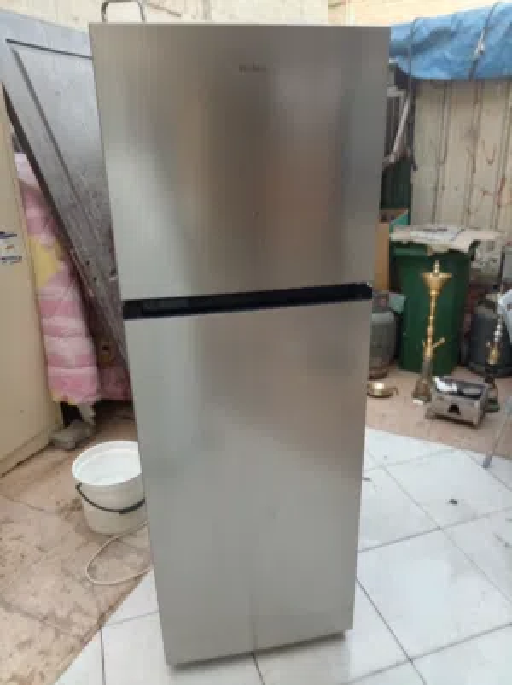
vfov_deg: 69.4
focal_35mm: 25
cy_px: 342
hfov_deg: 54.8
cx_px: 256
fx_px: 494
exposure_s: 1/33.3
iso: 186
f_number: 1.8
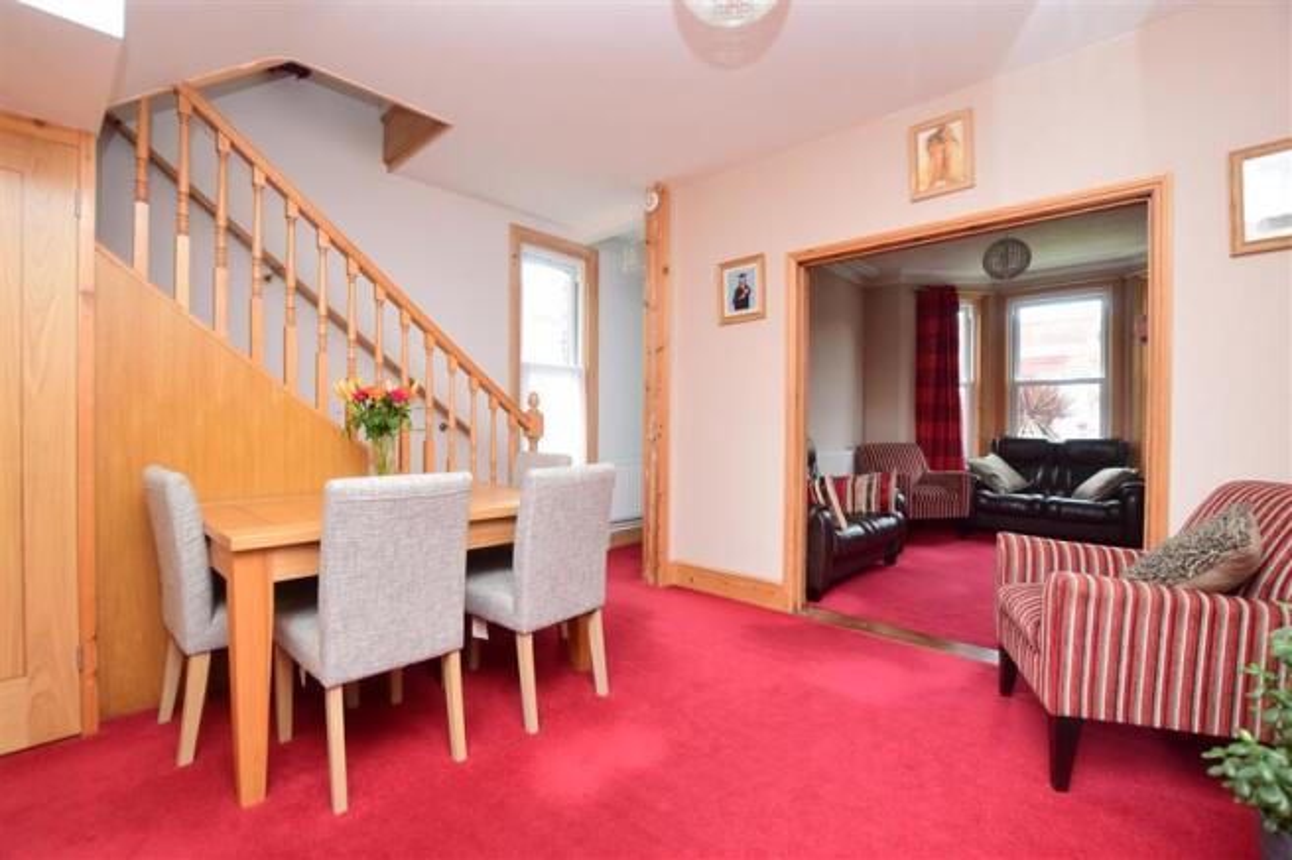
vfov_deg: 77.3
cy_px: 430
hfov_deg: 100.4
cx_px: 646
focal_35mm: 15
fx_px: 538
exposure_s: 1/15
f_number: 5.6
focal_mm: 10
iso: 400
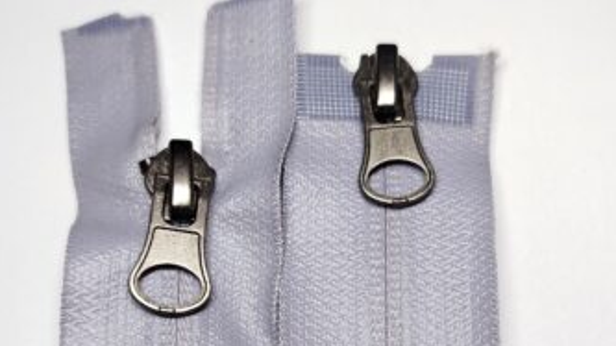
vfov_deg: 25.9
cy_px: 291
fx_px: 735
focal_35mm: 45
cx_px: 318
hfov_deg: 45.5
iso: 64
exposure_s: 1/100
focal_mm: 5.31
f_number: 1.7
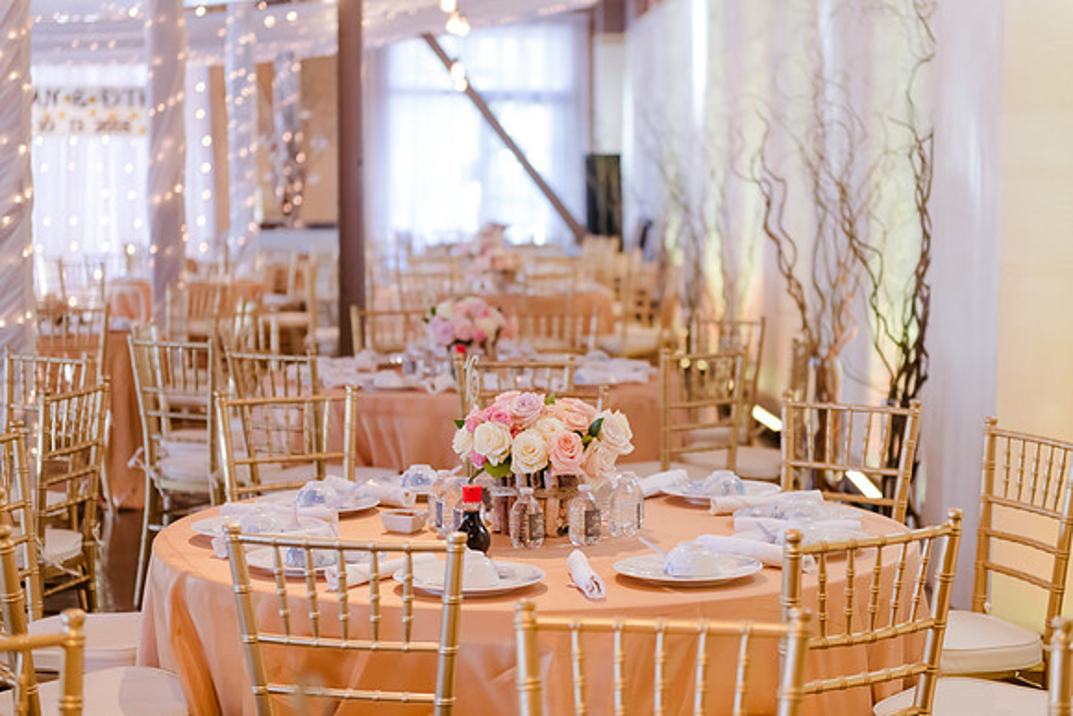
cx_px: 540
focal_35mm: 71
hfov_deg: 28.5
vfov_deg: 19.2
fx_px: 2111
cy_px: 358
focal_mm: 70
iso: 1600
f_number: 2.8
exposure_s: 1/160
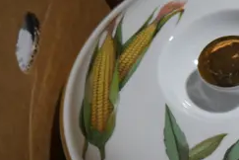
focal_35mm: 123
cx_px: 475
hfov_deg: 14.1
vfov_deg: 11.0
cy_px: 174
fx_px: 817
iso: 200
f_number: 3.5
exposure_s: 1/100
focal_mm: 14
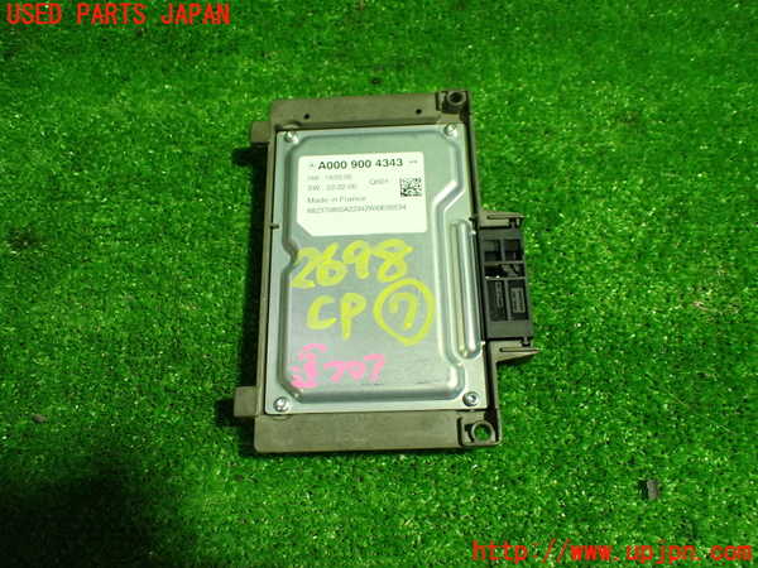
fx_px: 657
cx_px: 379
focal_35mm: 30
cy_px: 284
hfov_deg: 60.0
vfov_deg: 46.8
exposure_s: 1/125
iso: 800
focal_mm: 5.4
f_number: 2.3
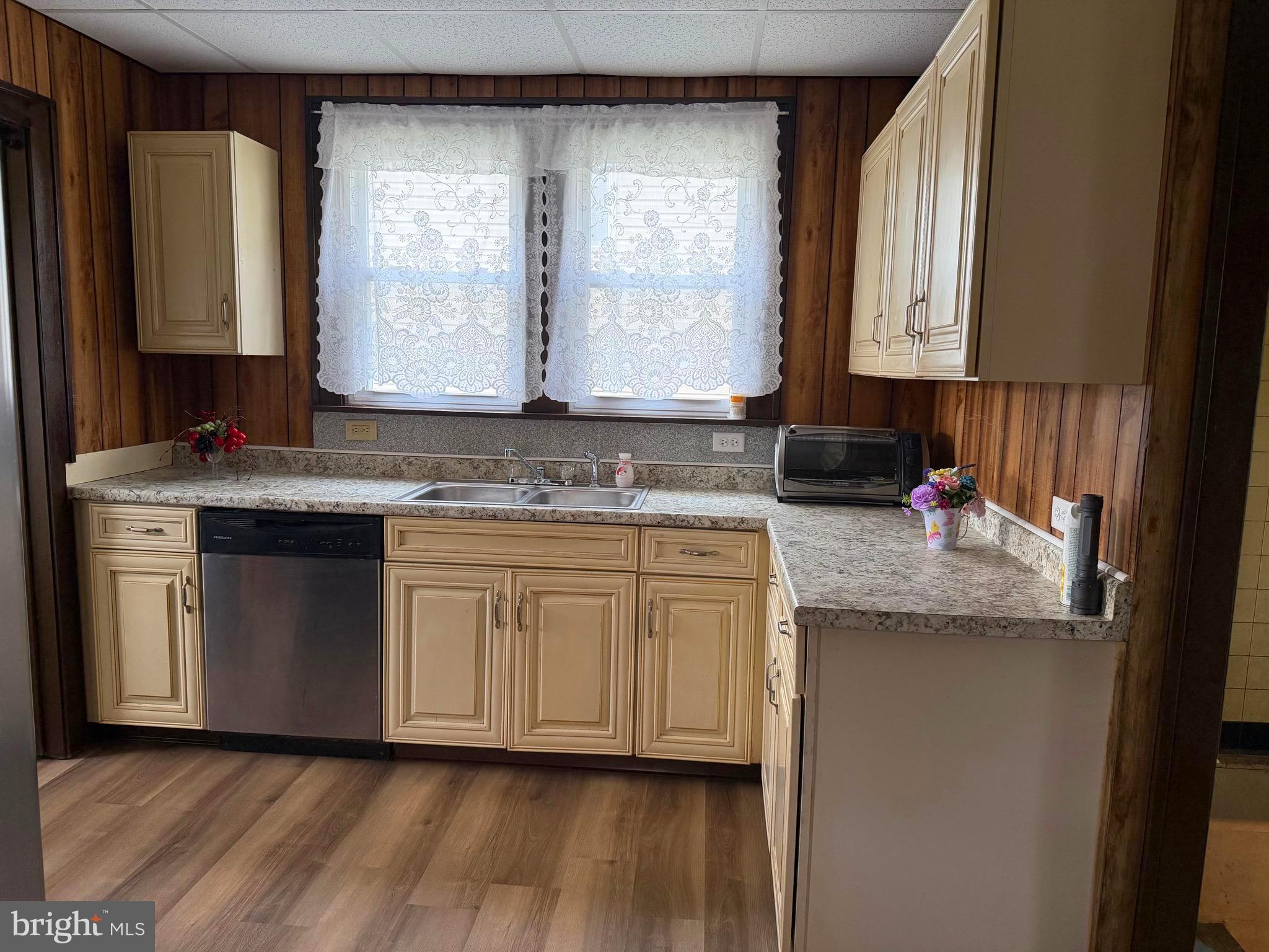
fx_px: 880
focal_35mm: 24
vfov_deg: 56.8
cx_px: 634
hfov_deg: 71.6
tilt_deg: -7.4
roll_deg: -1.2
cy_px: 476
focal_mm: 6.76
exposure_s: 1/120
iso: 320
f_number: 1.78
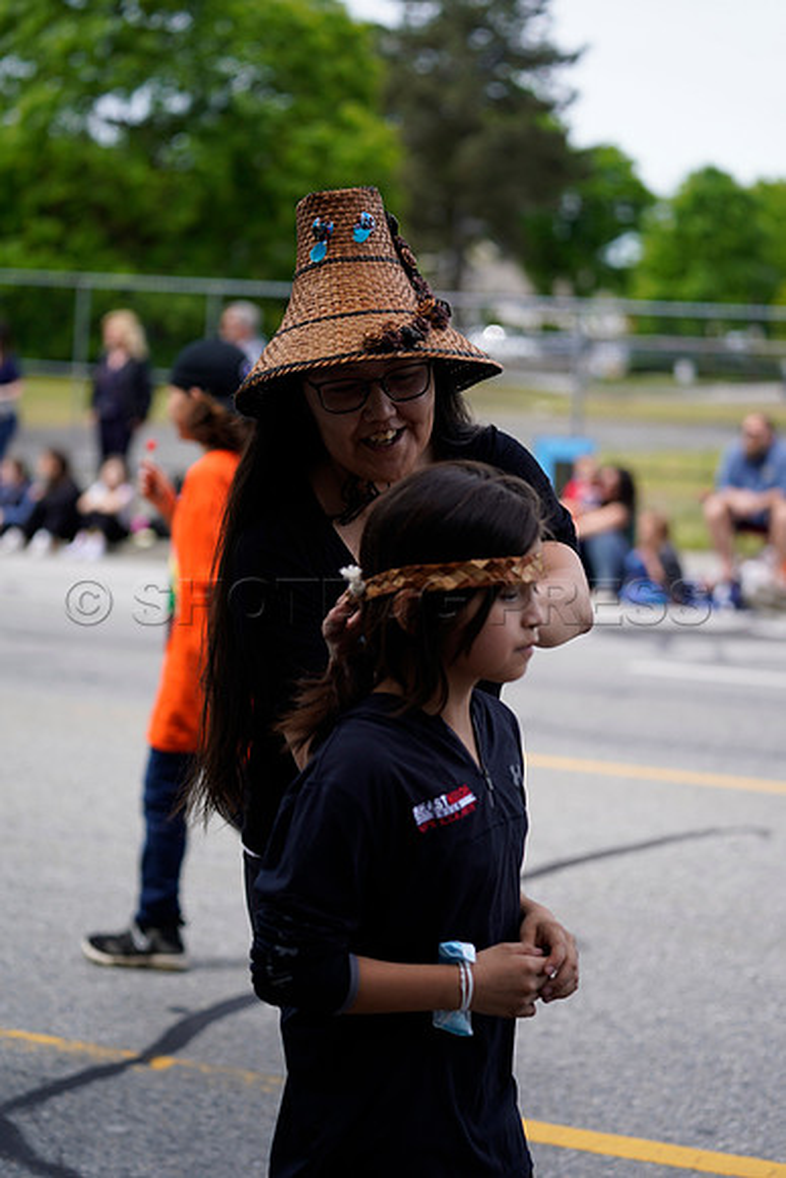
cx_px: 393
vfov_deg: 28.8
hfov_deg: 19.5
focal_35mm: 70
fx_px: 2291
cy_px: 589
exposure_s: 1/400
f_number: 2.8
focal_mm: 70
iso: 160
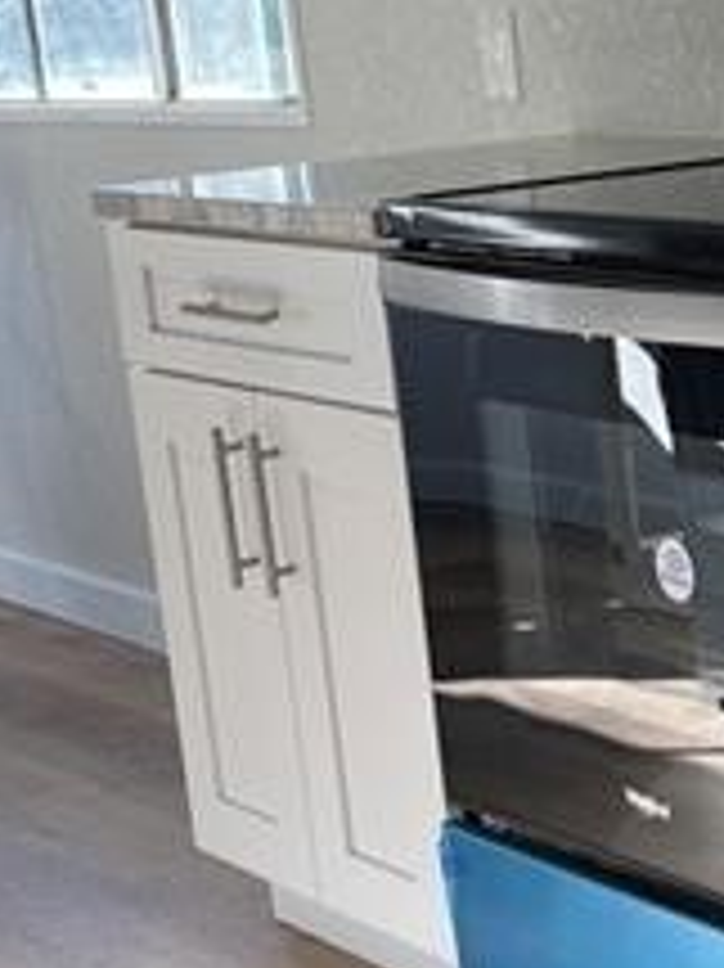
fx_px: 2596
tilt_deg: -12.8
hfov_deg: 14.7
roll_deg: +3.3
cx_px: 1106
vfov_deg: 21.1
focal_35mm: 93
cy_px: 486
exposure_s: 1/125
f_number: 1.6
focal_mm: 5.1
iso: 32
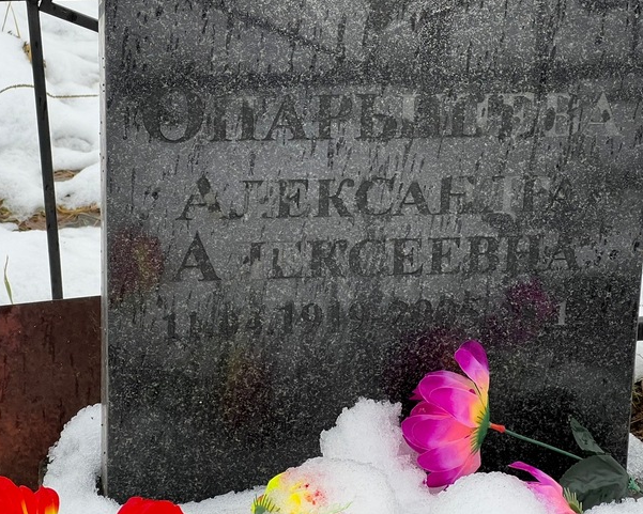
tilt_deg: -22.6
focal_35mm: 100
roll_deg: -2.9
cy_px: 229
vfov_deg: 15.4
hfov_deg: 19.1
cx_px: 405
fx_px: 1903
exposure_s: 1/99
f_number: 2.8
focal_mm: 9
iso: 80
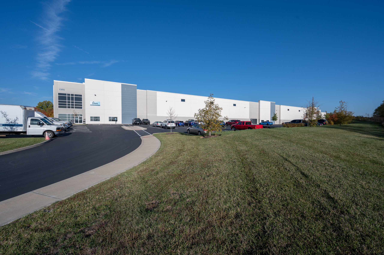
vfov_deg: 81.1
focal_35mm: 14
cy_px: 128
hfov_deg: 104.3
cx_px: 192
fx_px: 149
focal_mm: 14
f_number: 9
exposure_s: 1/320
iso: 125
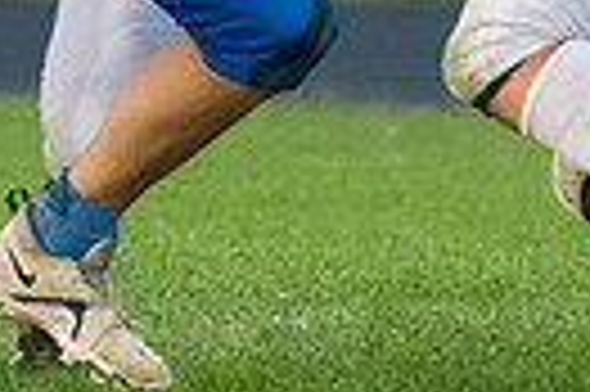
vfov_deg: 0.8
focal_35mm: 1799
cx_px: 122
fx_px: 29447
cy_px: -378
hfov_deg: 1.1
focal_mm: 270
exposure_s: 1/1250
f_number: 5.6
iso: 5000
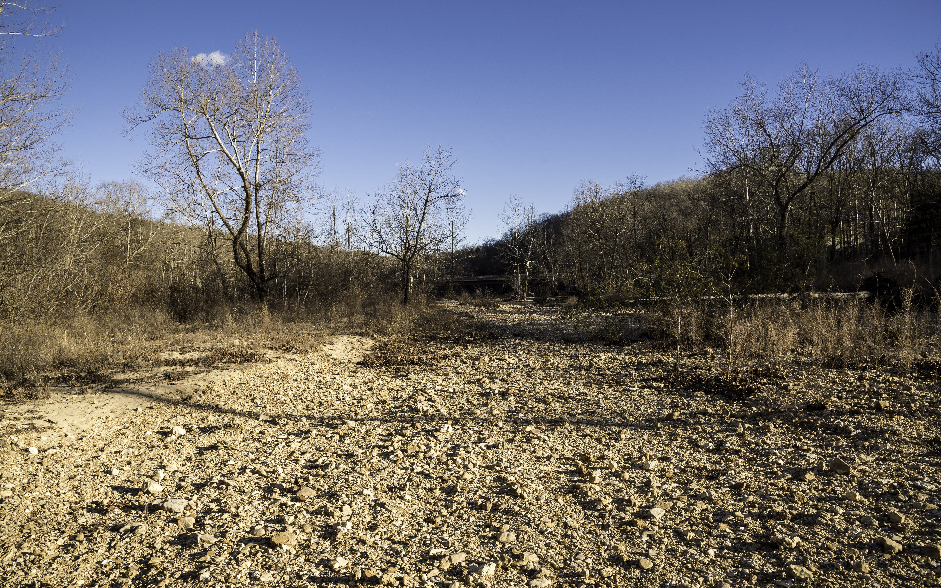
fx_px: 641
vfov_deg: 49.3
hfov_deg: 72.5
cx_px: 478
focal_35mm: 25
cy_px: 303
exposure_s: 1/320
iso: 400
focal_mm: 24
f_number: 10
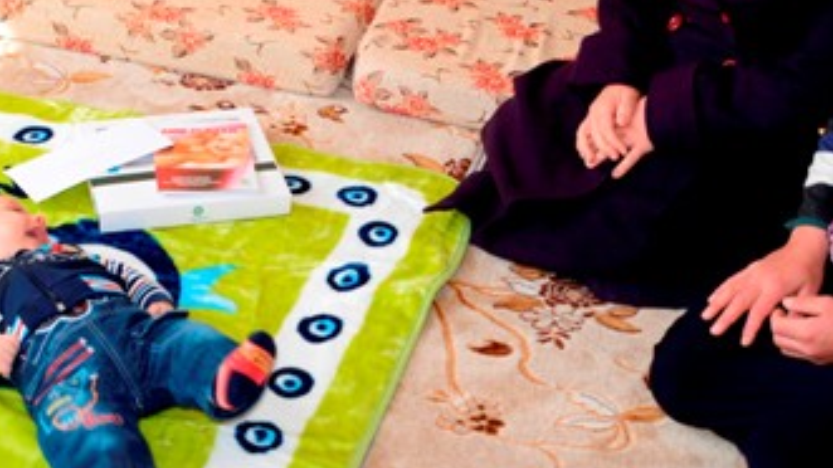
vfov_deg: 16.9
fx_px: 1568
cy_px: 122
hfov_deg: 29.7
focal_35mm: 71
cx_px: 476
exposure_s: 1/60
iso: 500
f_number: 6.3
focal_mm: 35
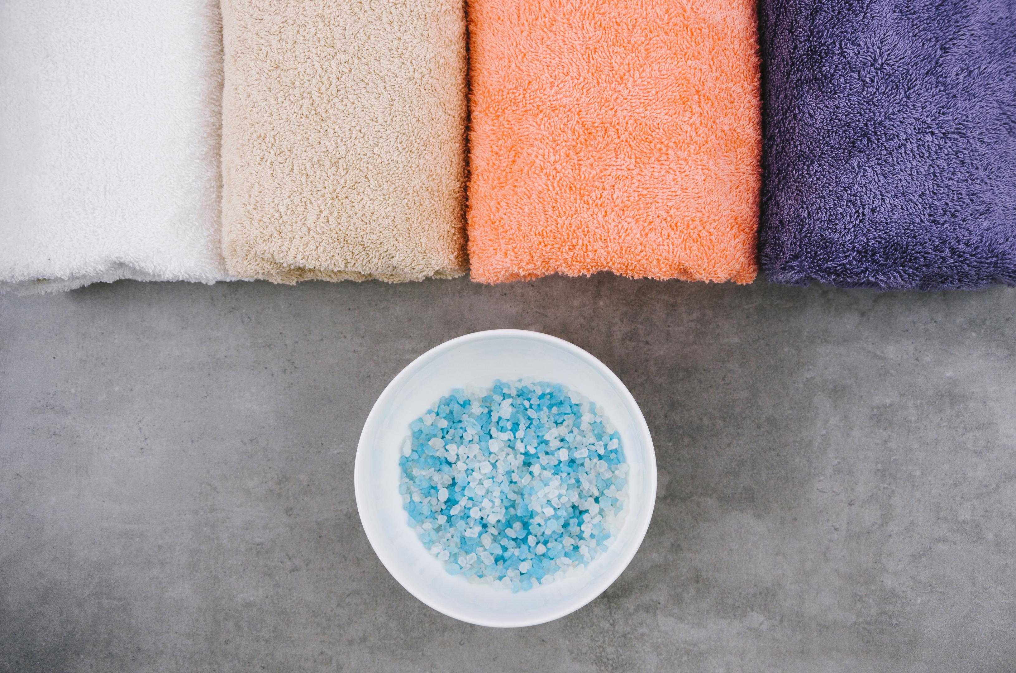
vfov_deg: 34.1
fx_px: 1098
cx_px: 508
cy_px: 336
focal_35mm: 39
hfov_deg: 49.6
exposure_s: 1/60
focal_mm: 26
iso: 100
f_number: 6.3
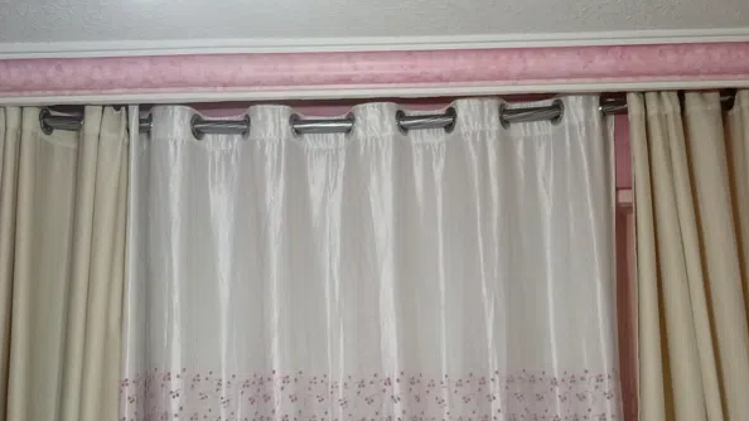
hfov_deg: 38.5
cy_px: 287
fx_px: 1072
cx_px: 380
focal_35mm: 54
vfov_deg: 22.1
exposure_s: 1/25
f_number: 1.8
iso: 561
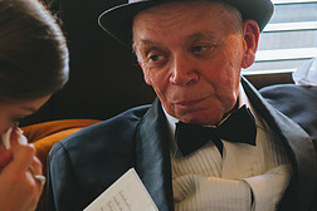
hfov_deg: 12.7
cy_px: 152
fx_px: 1418
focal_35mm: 161
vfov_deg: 8.5
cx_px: 94
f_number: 2.8
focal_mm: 70
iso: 6400
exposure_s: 1/400
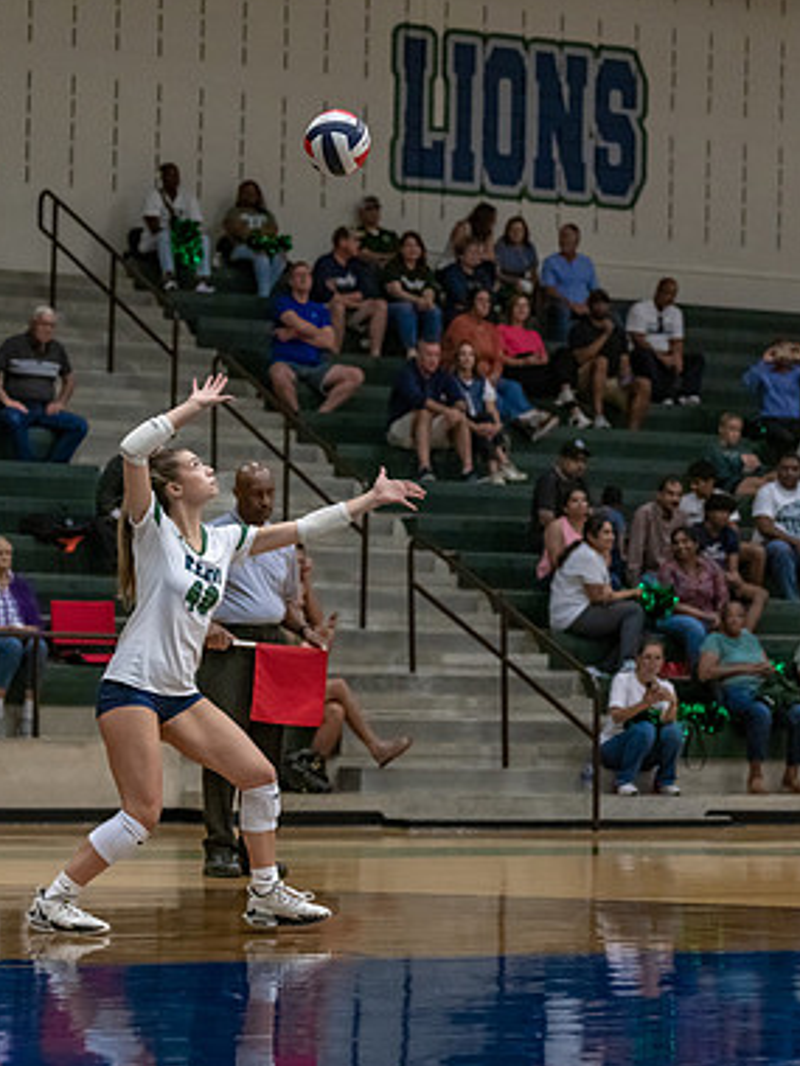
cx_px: 191
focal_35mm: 110
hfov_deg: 13.4
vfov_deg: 17.9
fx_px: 3390
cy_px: 564
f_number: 2.8
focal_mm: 70
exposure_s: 1/1000
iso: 2500
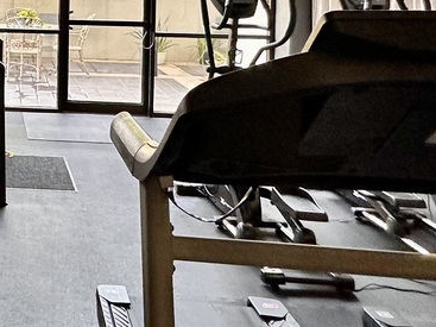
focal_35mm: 55
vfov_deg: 25.1
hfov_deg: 29.8
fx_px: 693
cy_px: -8
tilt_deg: -0.4
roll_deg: -2.0
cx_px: -91
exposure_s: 1/60
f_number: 2.2
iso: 160
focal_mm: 2.22
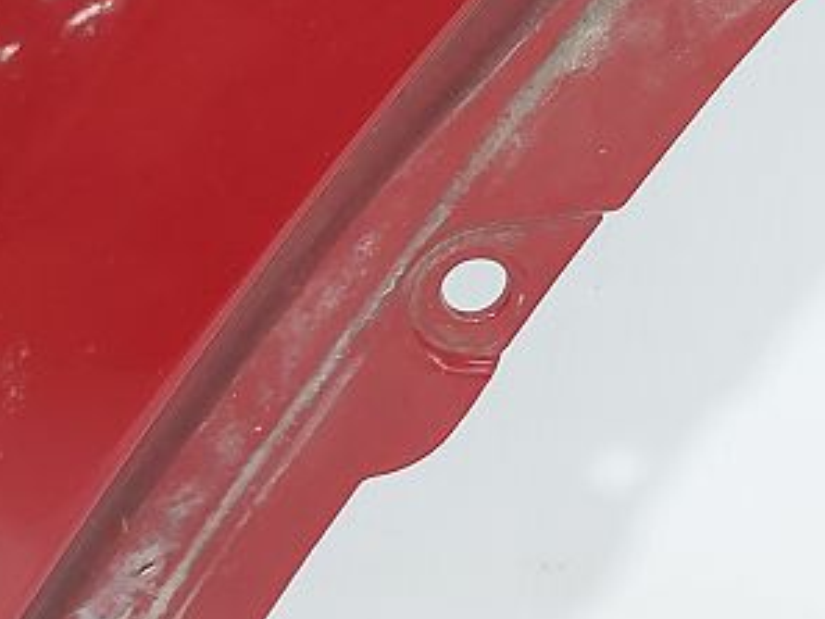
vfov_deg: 12.9
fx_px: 2670
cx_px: 929
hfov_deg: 17.0
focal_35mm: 112
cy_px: -92
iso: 80
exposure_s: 1/50
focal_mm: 5.23
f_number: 1.8
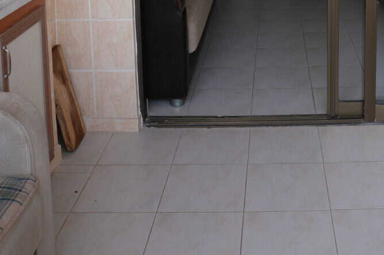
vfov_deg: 22.6
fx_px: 554
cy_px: -95
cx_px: 290
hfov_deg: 37.2
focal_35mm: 52
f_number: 4
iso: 100
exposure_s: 1/160
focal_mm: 17
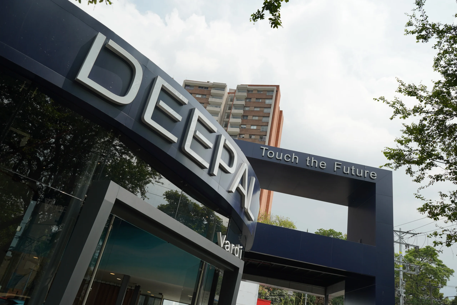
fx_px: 355
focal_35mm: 28
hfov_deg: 65.5
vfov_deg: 46.4
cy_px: 152
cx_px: 228
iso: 100
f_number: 7.1
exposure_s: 1/250
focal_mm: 28
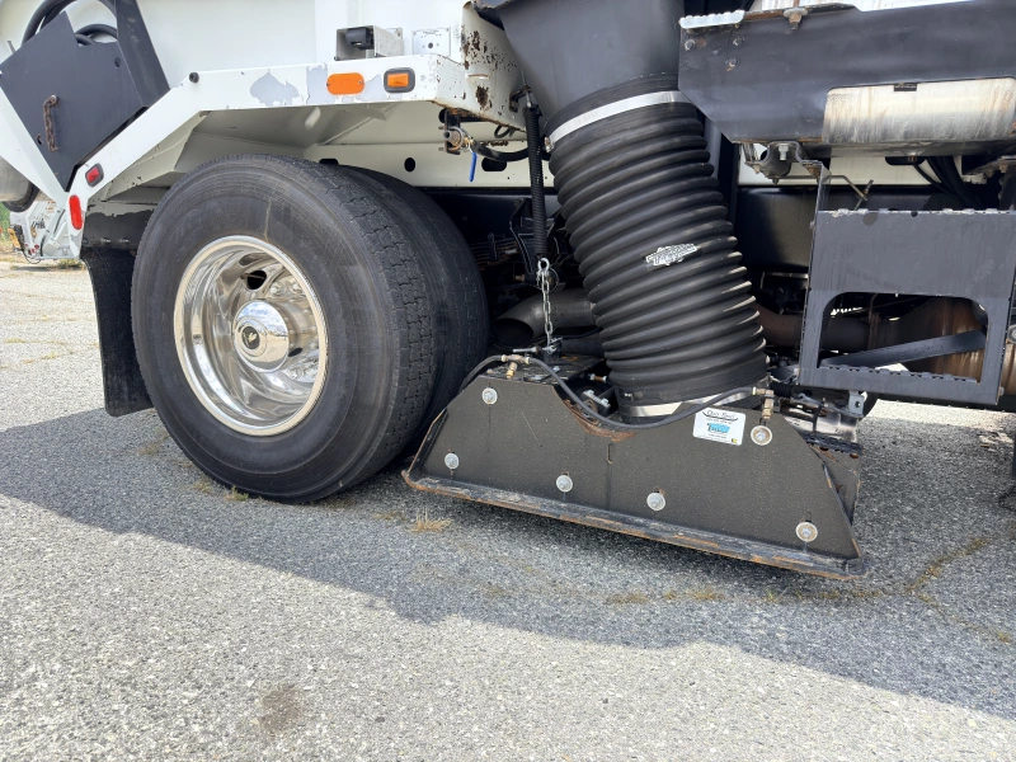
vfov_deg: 56.8
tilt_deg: -9.4
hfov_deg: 71.6
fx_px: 704
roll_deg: +1.3
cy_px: 381
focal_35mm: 24
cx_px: 508
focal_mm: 6.76
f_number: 1.78
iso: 64
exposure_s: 1/1449
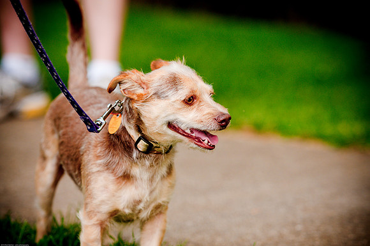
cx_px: 185
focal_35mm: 218
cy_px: 123
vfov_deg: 6.3
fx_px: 2232
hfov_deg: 9.5
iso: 200
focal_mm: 145
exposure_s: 1/800
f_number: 2.8
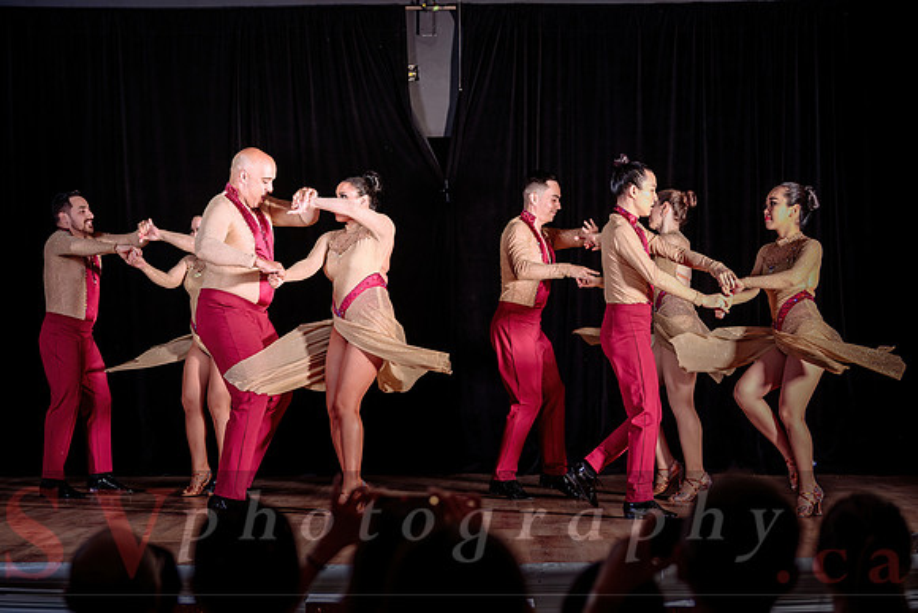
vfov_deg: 15.8
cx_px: 390
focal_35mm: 86
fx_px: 2206
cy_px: 287
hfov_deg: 23.5
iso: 400
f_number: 2.8
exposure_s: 1/160
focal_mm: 70
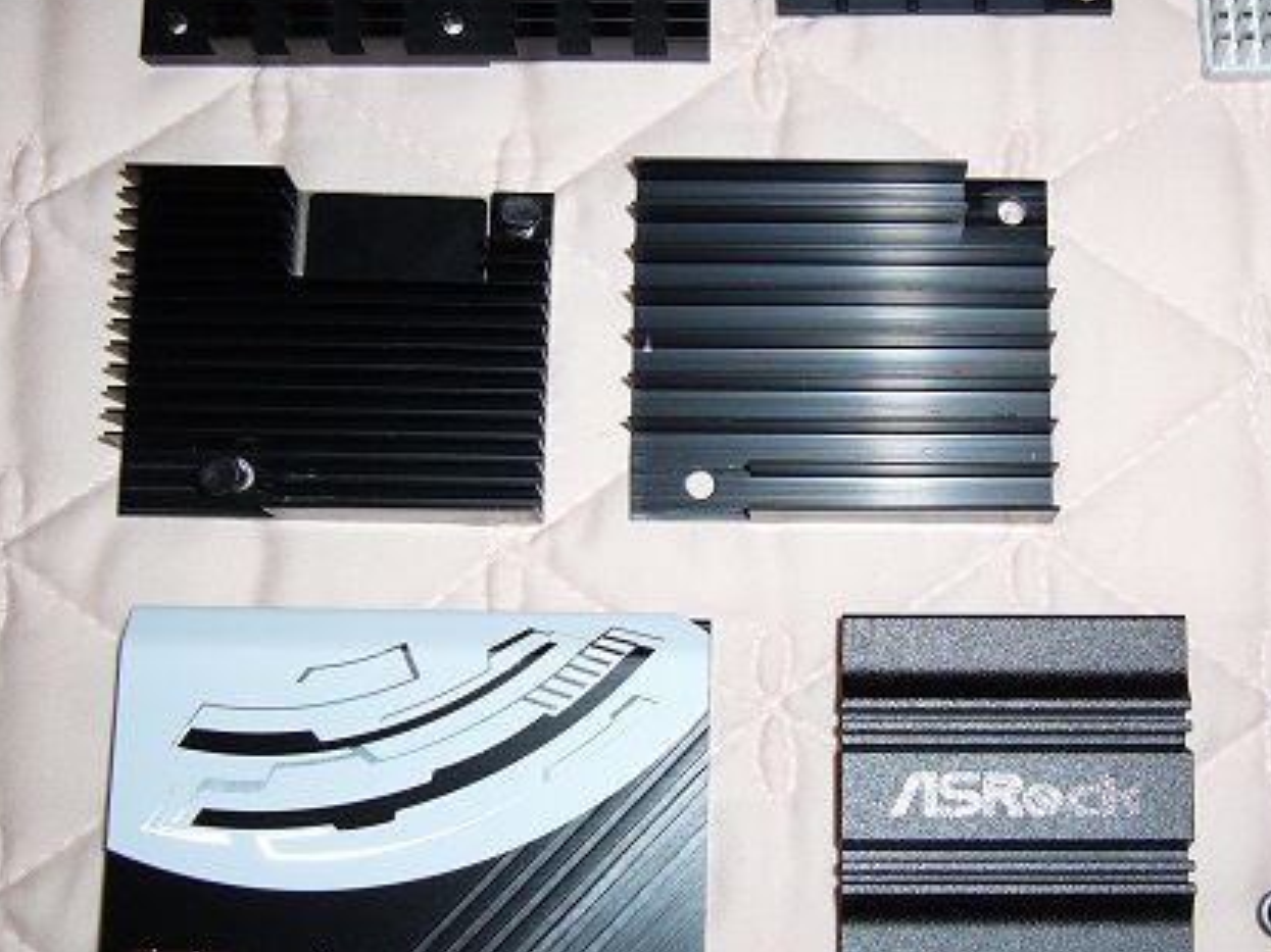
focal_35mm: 54
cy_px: 395
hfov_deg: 35.1
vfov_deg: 27.0
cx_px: 873
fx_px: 1982
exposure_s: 1/30
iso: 80
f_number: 2.8
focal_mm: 5.8
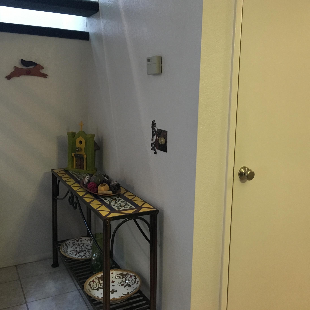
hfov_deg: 47.0
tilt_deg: -8.6
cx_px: 183
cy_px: 152
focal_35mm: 35
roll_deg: -2.3
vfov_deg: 47.2
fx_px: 355
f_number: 2.2
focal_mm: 4.15
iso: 200
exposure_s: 1/20
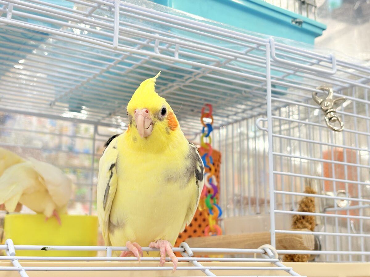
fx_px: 556
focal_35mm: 52
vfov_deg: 28.0
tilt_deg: +11.7
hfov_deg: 36.8
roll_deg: -0.2
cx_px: 185
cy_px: 138
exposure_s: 1/50
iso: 50
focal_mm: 5.96
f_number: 1.6
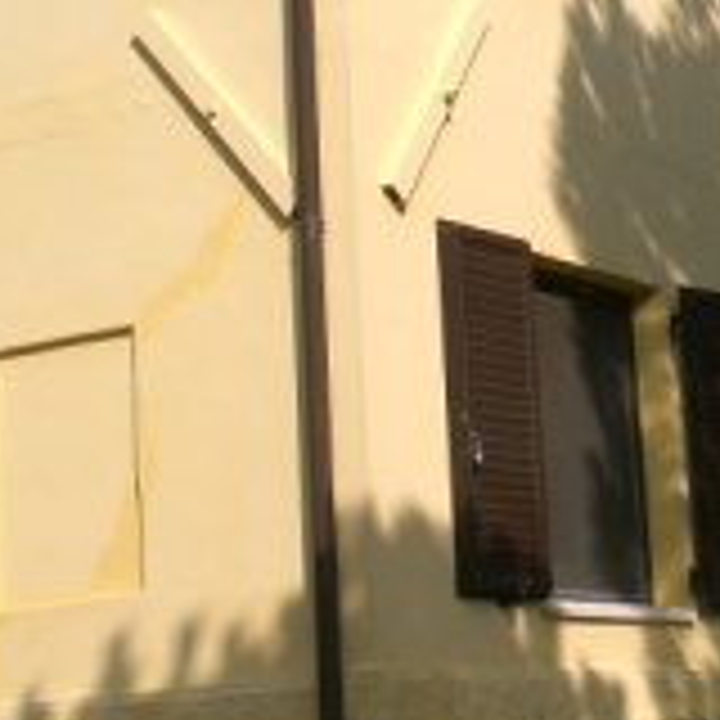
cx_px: 666
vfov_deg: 18.5
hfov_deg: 18.2
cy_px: 356
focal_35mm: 94
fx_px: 2212
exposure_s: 1/800
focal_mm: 6.3
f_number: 4.4
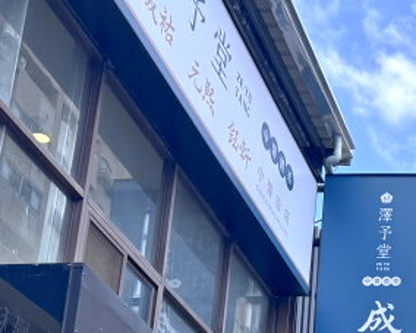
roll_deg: +0.8
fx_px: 1095
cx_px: 589
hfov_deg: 19.3
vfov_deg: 16.3
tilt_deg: +17.1
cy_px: 436
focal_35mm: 89
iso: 80
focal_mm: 6.76
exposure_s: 1/1395
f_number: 1.78
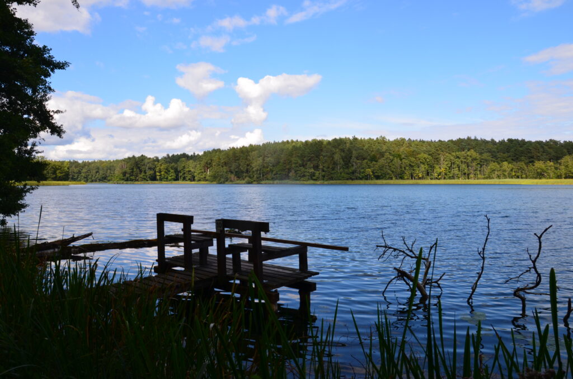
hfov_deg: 67.5
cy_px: 190
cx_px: 286
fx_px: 429
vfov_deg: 47.7
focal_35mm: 27
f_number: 11
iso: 140
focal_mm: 18
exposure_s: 1/125
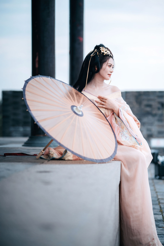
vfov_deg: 23.9
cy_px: 123
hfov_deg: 16.1
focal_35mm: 85
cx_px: 82
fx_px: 581
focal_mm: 85
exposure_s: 1/8000
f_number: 1.8
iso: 800
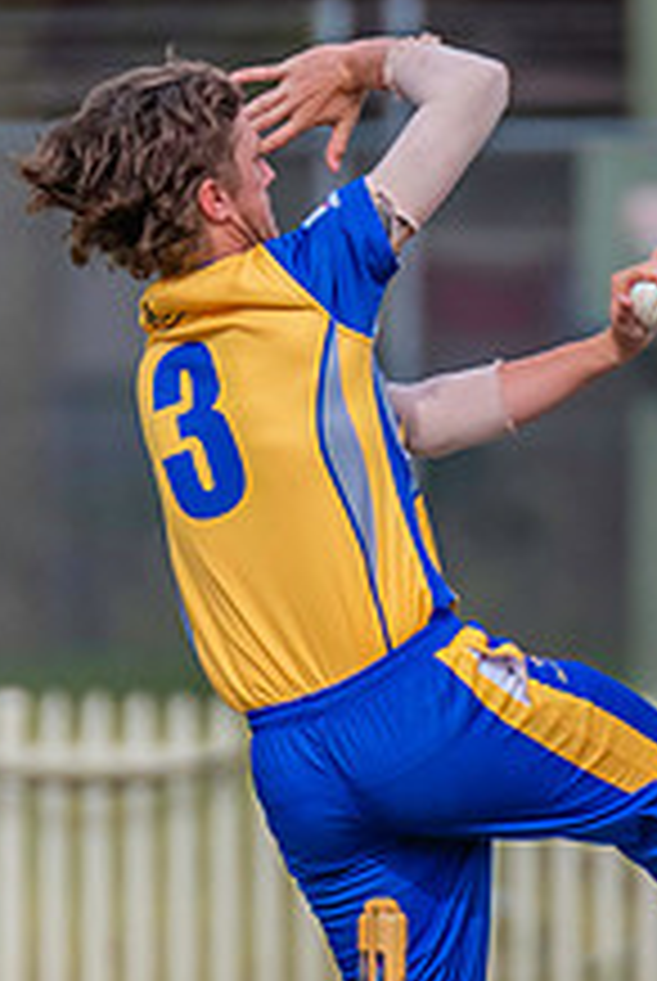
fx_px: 49798
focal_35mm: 1825
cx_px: -36
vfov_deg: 1.1
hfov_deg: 0.8
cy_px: 793
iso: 800
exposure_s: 1/2500
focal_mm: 500
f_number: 5.6
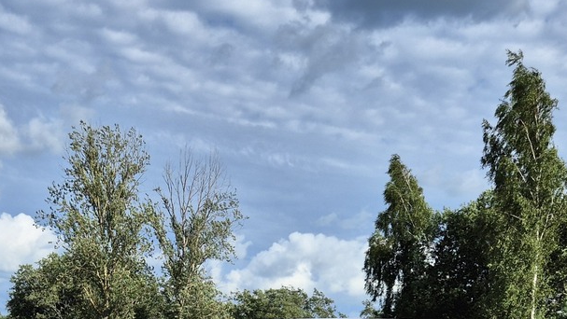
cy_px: 506
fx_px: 993
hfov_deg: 31.6
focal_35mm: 66
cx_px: 176
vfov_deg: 16.4
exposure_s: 1/2400
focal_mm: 5.4
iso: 25
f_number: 1.8
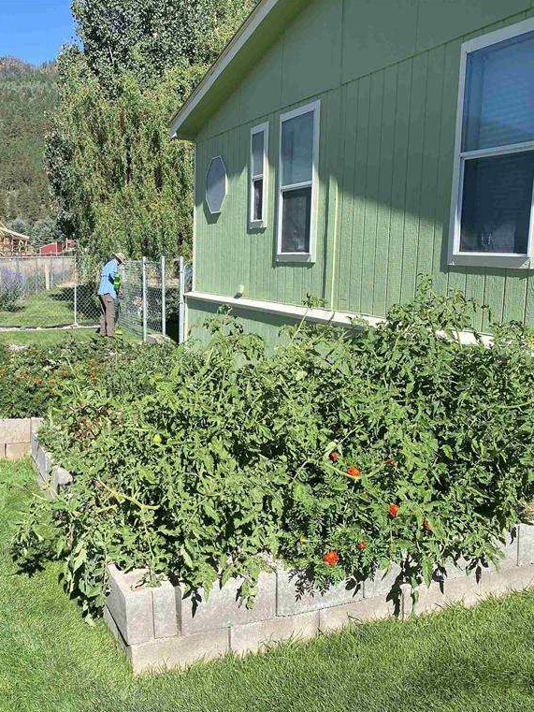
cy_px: 357
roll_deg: -0.4
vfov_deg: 52.6
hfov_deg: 40.0
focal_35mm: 35
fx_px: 720
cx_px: 159
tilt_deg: -6.5
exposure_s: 1/1898
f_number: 1.8
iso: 32
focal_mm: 4.25
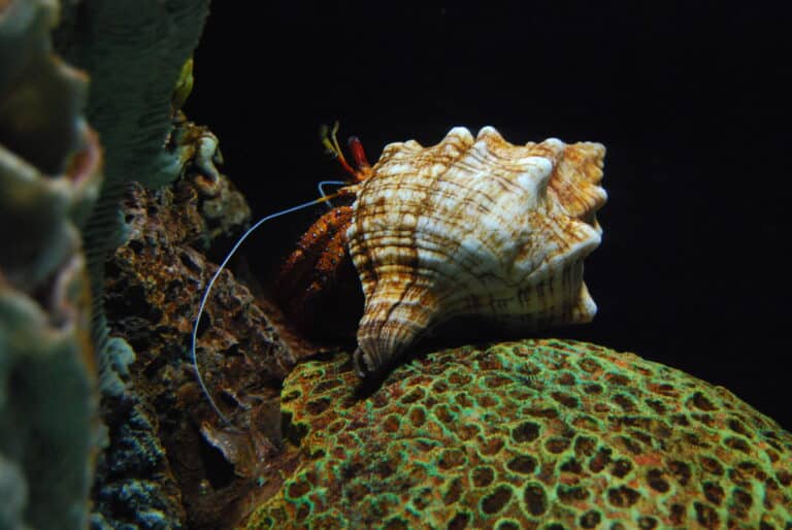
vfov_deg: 16.6
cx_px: 396
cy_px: 265
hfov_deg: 24.6
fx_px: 1817
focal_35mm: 82
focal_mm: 55
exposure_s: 1/13
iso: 1600
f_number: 5.6
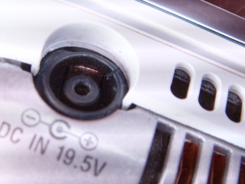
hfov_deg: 32.5
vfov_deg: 24.8
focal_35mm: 59
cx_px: 91
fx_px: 417
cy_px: 77
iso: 152
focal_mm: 6.6
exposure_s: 1/15
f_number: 3.5
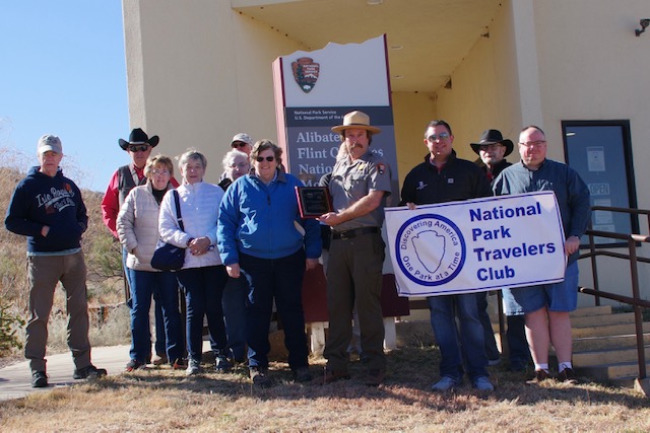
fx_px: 650
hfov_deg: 53.1
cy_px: 216
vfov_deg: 36.9
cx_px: 325
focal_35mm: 36
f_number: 6.3
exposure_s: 1/320
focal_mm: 23.75
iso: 200
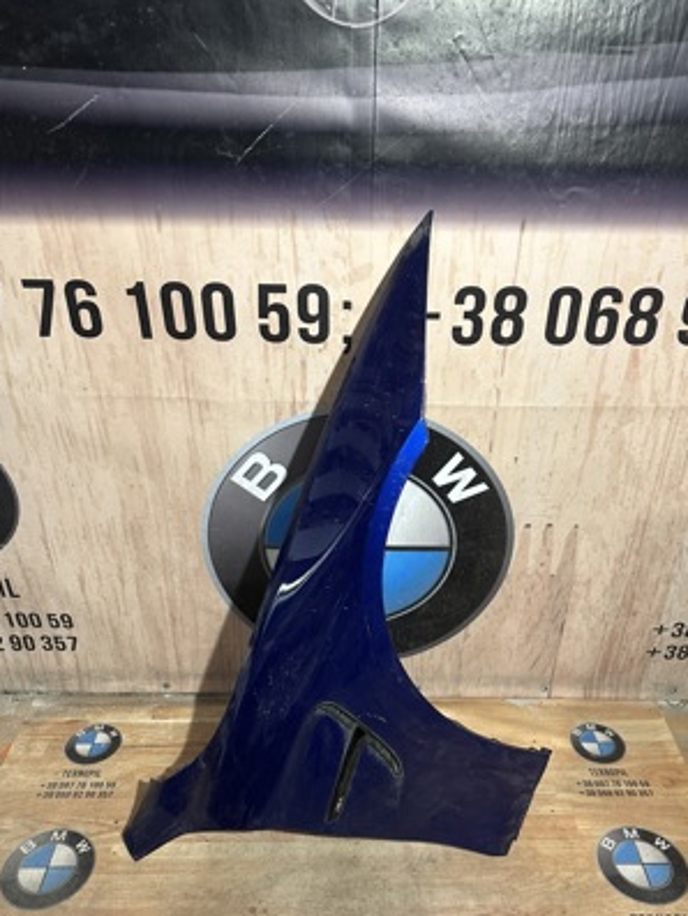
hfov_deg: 48.2
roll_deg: -1.3
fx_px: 768
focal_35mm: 29
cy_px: 524
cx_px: 362
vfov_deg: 61.4
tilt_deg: -31.6
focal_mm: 6.86
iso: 160
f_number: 1.78
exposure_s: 1/50
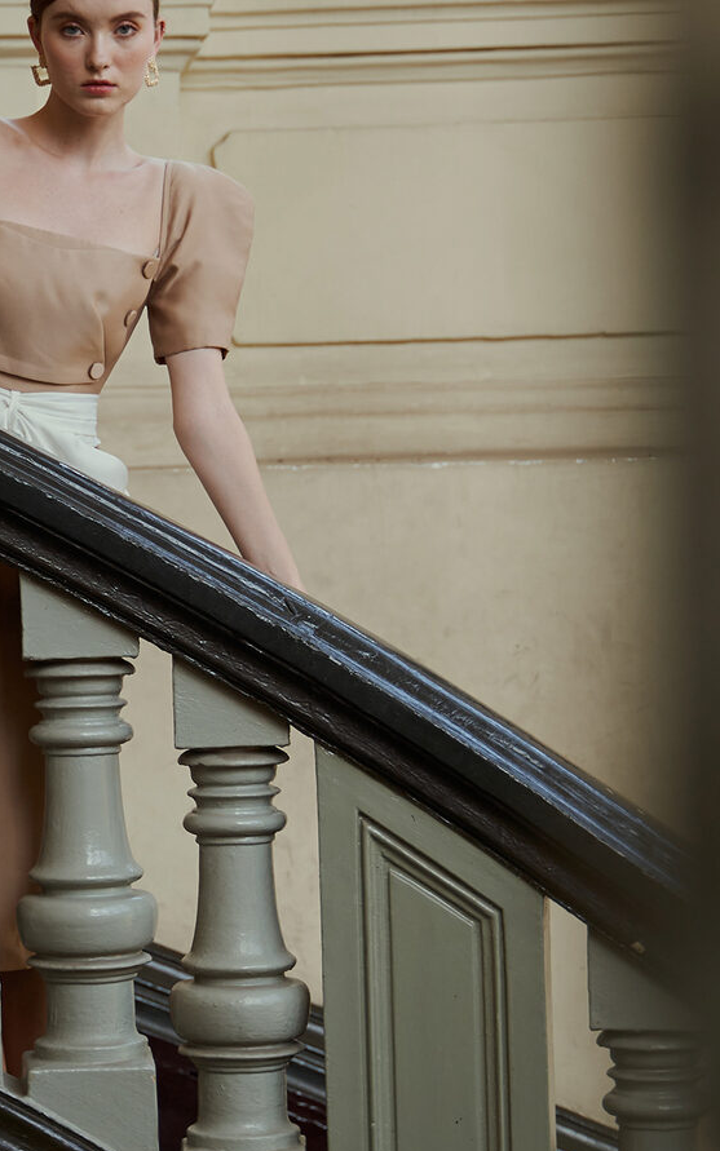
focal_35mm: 119
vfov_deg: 17.5
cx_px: 73
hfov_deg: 10.9
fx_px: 3735
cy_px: 465
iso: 250
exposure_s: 1/200
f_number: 2.8
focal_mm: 52
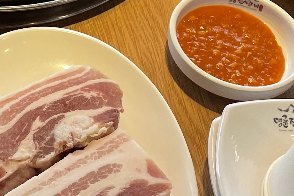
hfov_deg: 17.2
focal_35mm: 113
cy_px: -41
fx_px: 923
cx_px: -63
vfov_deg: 11.9
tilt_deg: -45.1
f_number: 1.6
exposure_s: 1/120
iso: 40
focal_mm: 4.2
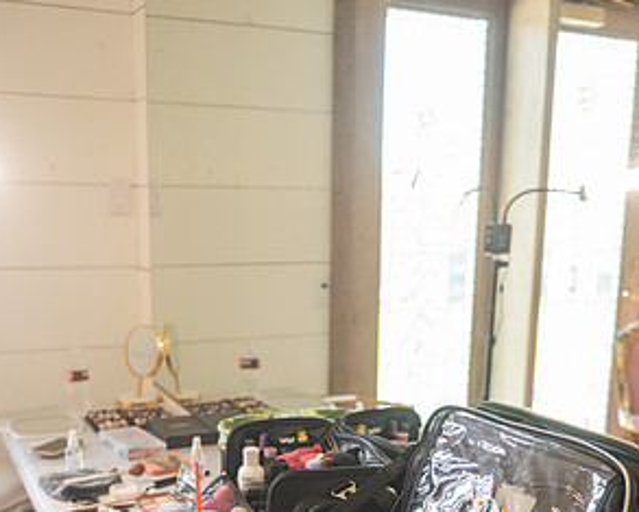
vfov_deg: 32.0
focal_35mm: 46
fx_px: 871
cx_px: 315
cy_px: 403
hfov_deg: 40.3
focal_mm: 32
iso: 1250
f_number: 2.8
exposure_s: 1/320
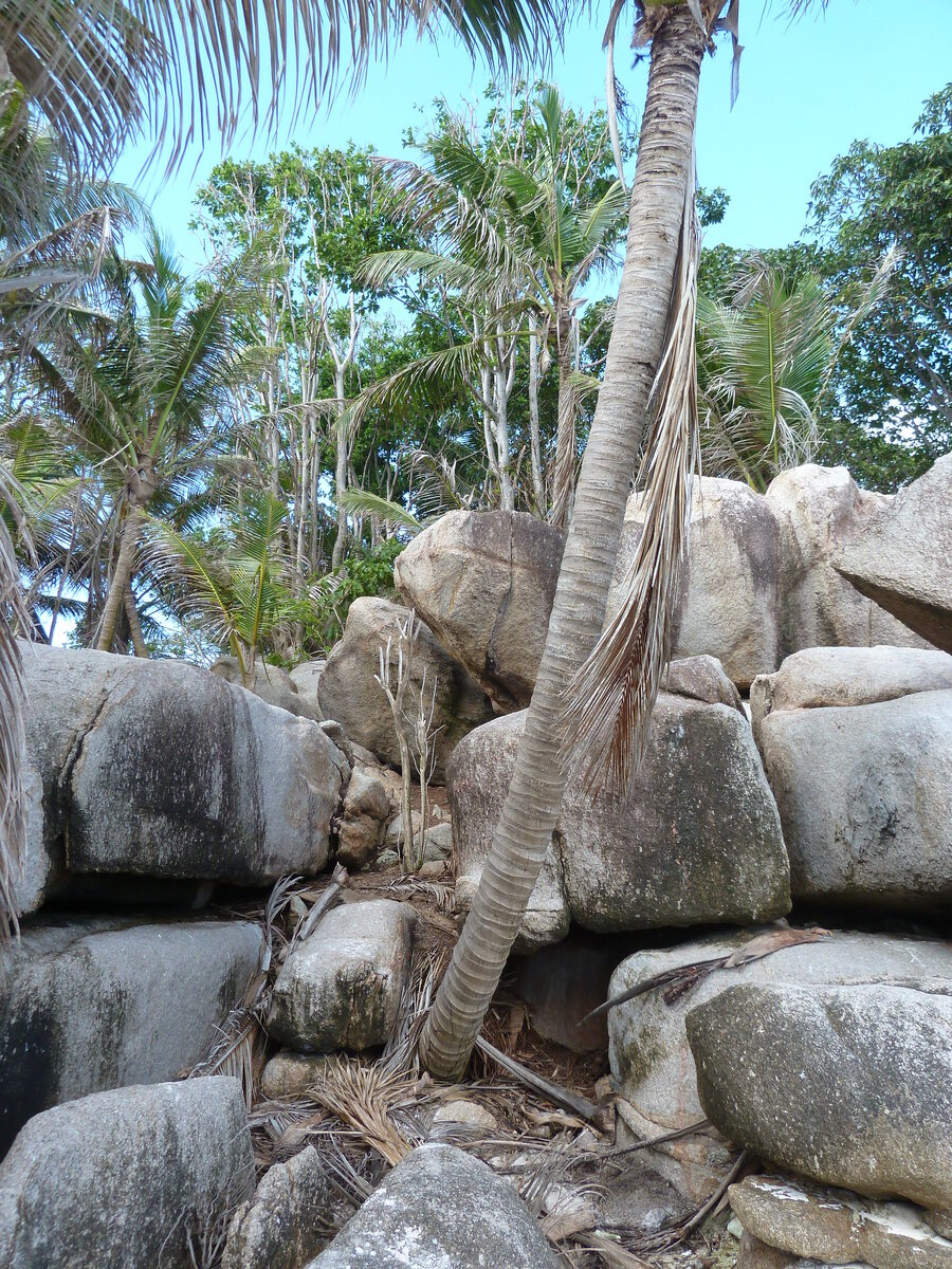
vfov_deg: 69.4
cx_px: 476
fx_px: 917
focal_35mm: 25
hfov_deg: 54.9
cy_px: 634
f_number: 3.5
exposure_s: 1/100
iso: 80
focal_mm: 4.1
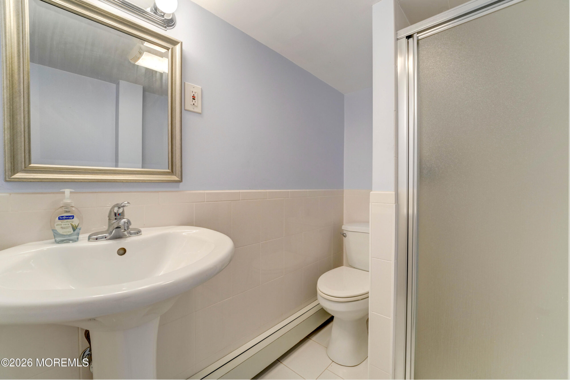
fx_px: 222
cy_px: 190
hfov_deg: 104.3
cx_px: 285
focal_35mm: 14
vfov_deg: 81.2
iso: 640
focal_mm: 14
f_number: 7.1
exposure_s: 1/40
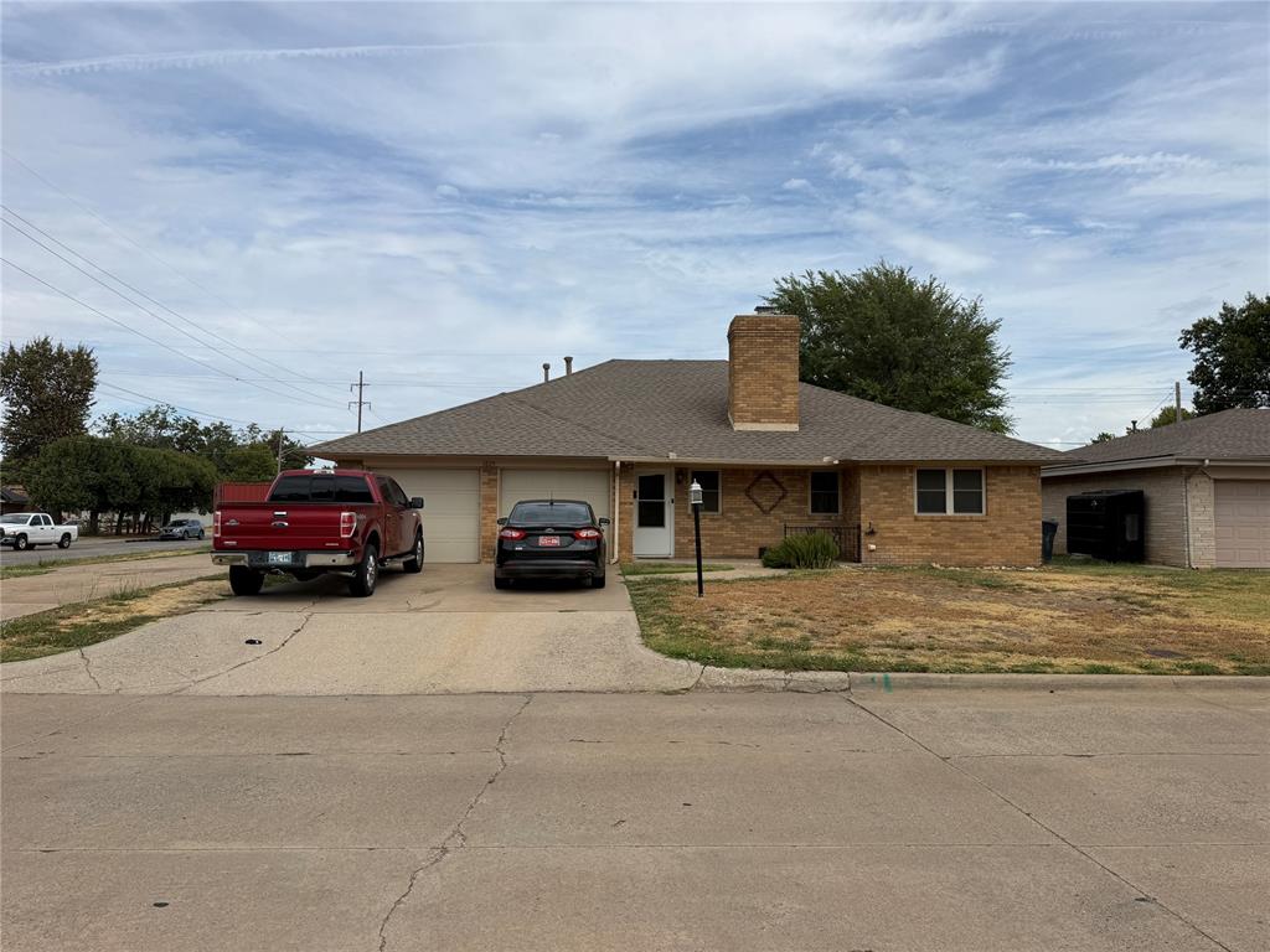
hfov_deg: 71.6
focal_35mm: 24
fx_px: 881
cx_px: 635
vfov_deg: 56.8
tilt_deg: +2.9
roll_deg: +0.9
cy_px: 476
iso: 80
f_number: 1.78
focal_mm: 6.76
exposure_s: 1/6173
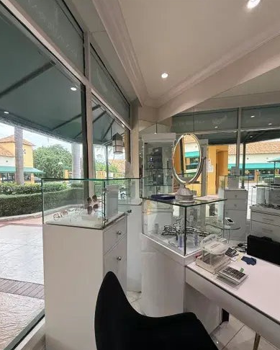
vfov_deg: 96.6
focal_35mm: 15
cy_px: 188
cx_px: 141
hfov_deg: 84.1
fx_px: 155
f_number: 2.2
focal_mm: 2.22
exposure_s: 1/120
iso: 200
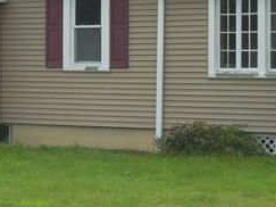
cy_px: 17
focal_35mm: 137
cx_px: 84
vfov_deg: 10.7
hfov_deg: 14.4
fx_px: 1092
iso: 125
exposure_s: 1/160
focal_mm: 9.4
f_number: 4.3
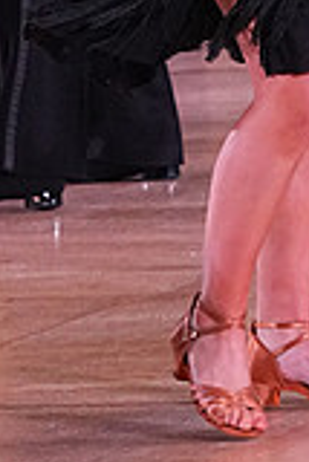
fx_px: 6179
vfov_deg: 4.3
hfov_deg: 2.9
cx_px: -48
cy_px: -139
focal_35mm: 481
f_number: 5
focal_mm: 89
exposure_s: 1/400
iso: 3200
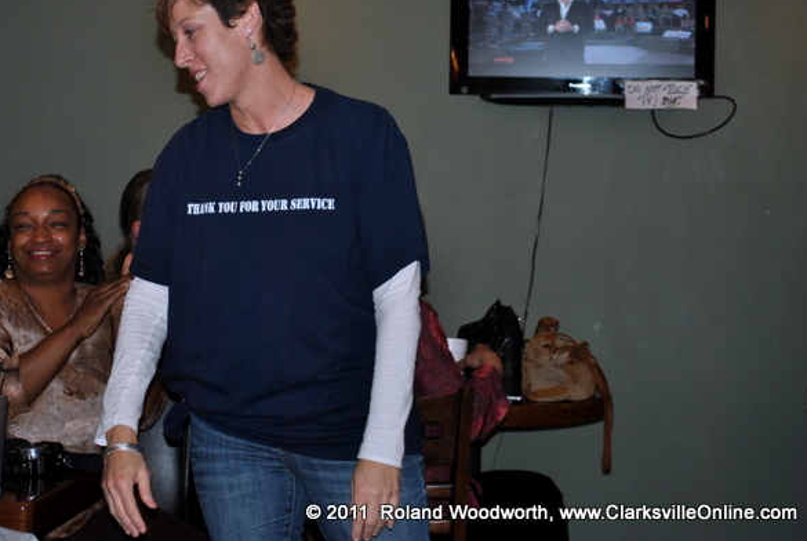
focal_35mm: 82
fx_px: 1841
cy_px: 177
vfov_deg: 16.7
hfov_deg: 24.6
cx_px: 273
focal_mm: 40
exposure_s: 1/60
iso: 200
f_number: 5.3
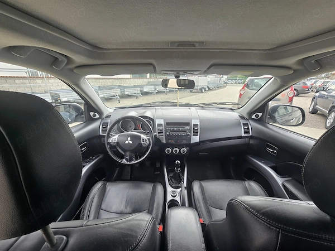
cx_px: 168
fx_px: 126
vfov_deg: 89.9
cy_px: 126
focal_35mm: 13
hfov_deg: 106.2
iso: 50
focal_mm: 2.2
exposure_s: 1/115
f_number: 2.2
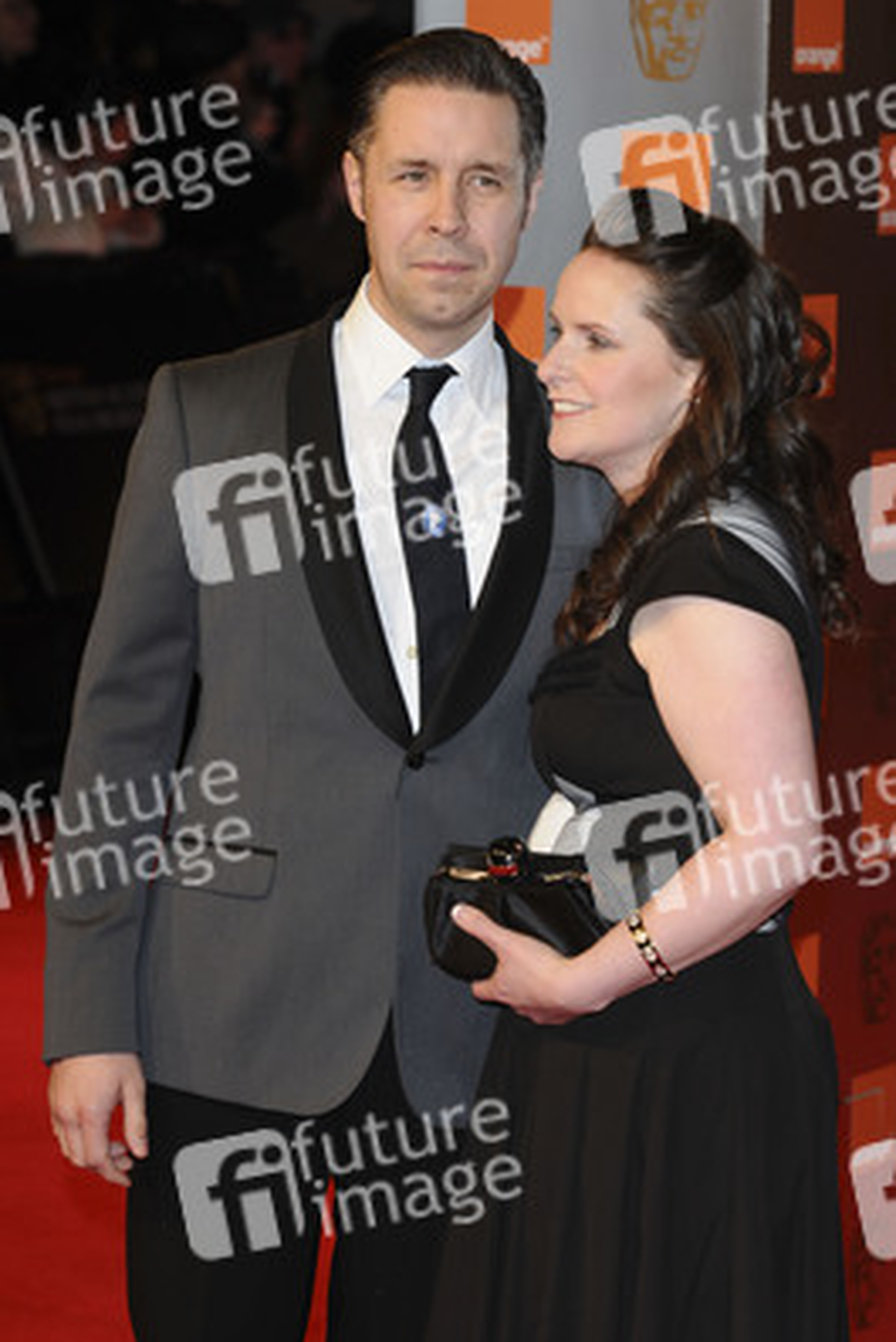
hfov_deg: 11.3
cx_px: 448
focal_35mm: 121
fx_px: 4513
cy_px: 673
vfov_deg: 16.9
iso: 400
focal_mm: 80
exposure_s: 1/160
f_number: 4.5
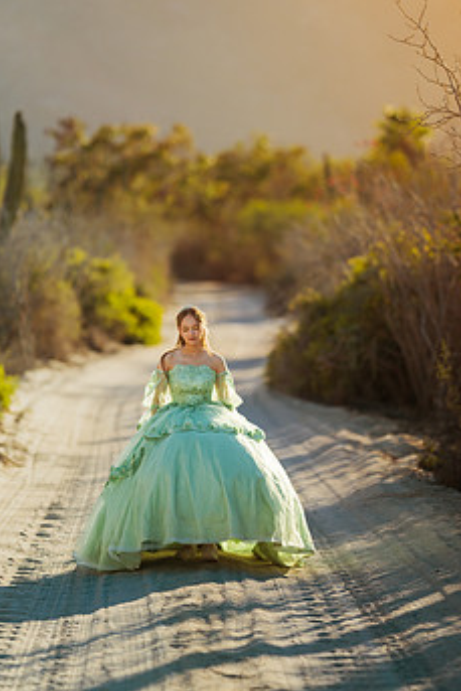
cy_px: 274
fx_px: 3396
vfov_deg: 11.6
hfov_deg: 7.8
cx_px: 234
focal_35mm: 177
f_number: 1.8
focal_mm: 135
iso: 100
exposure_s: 1/8000
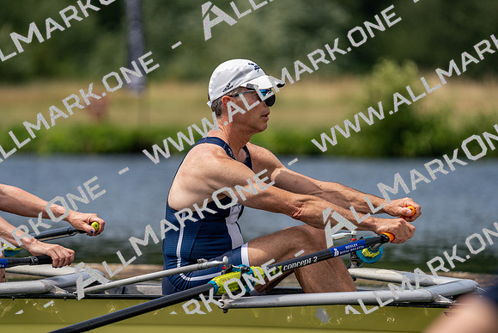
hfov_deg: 5.2
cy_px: 166
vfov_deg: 3.4
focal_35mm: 400
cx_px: 249
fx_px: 5534
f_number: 6.3
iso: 250
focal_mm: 400
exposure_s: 1/1600
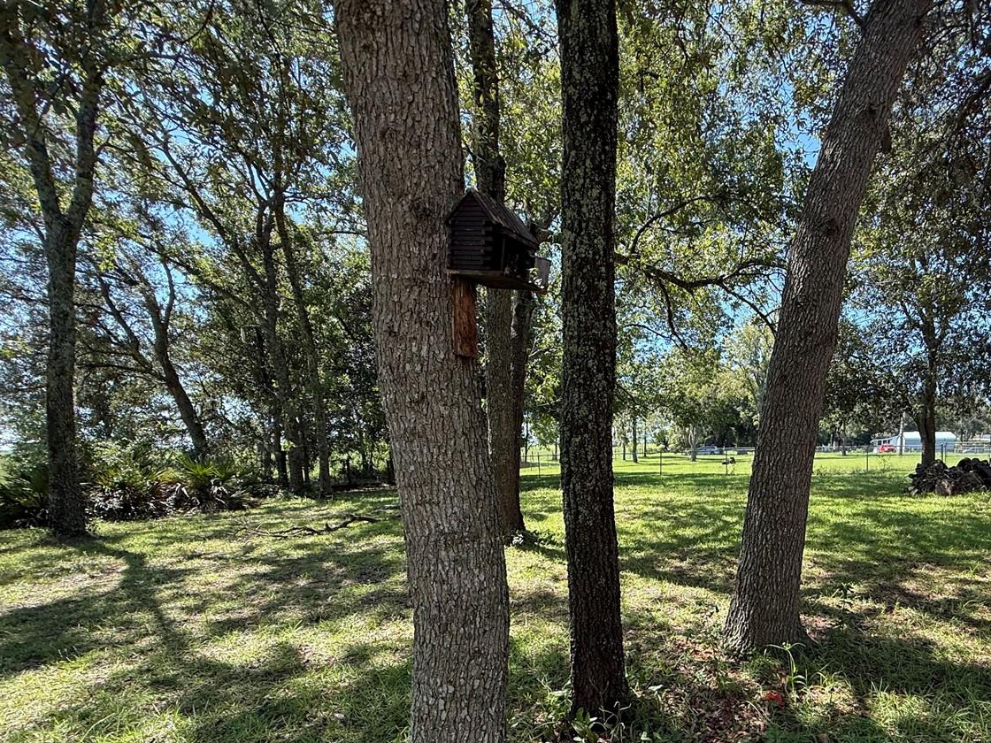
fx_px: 573
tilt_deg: -6.8
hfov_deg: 79.2
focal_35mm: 20
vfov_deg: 63.5
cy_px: 522
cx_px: 657
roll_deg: -1.1
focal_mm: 2.22
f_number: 2.2
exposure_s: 1/336
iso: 64
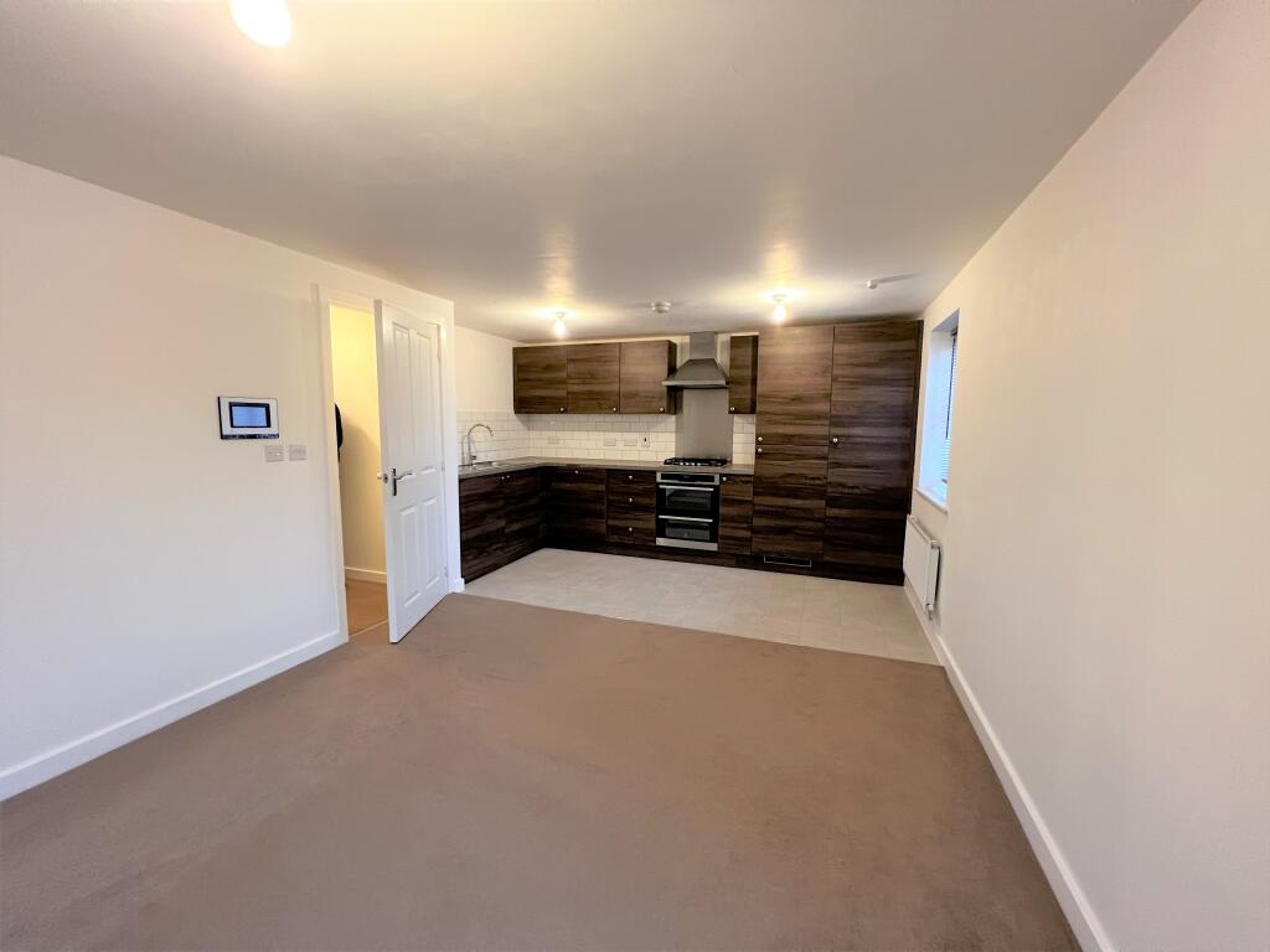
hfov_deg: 106.2
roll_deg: -0.3
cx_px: 635
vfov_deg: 89.9
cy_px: 476
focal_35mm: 13
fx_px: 477
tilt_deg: -5.9
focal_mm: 1.57
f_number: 1.8
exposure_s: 1/50
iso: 320
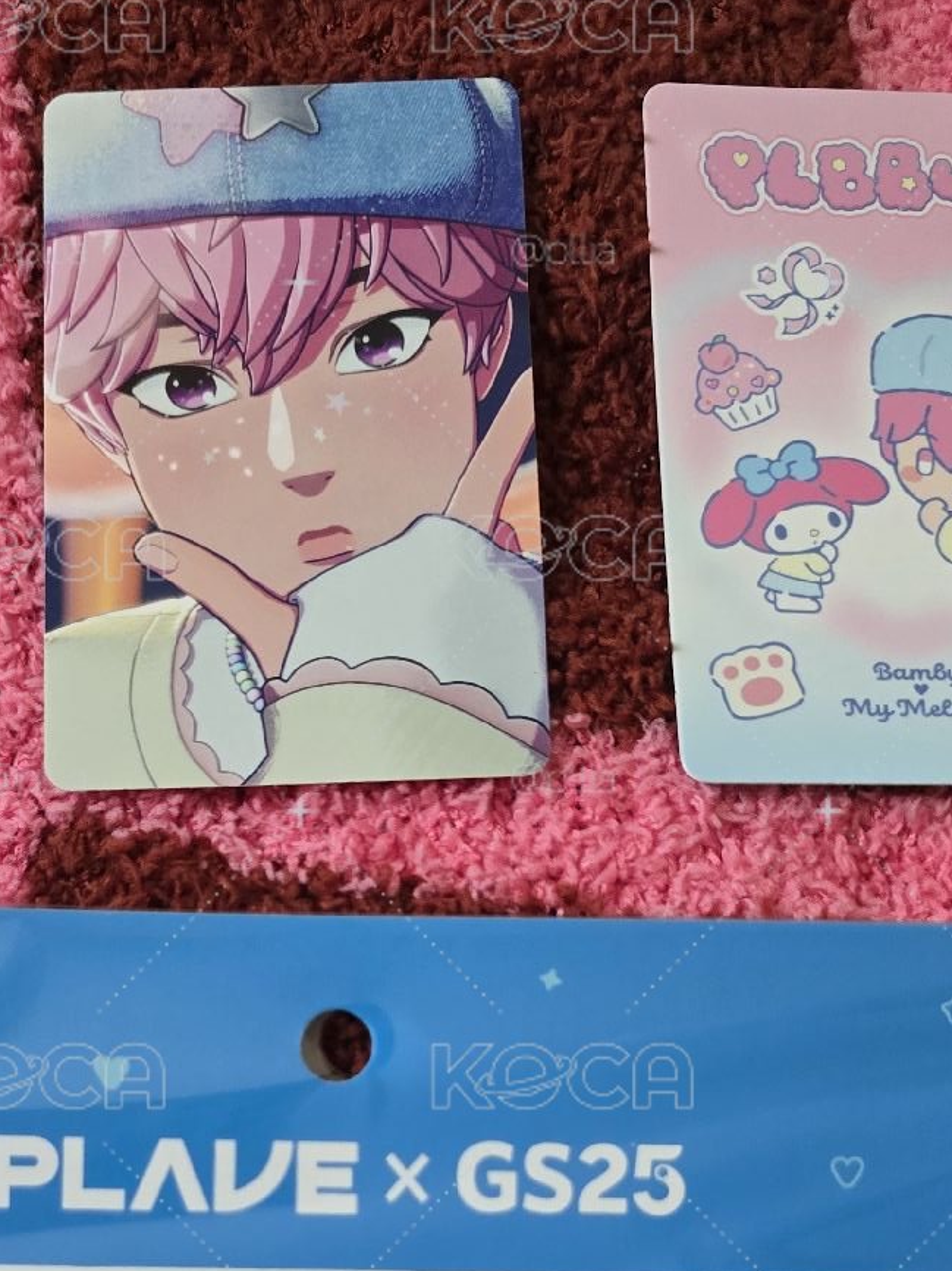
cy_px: 1162
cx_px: 299
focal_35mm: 51
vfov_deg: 35.2
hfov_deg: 28.3
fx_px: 1871
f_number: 1.7
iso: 800
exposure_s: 1/60
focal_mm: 6.3
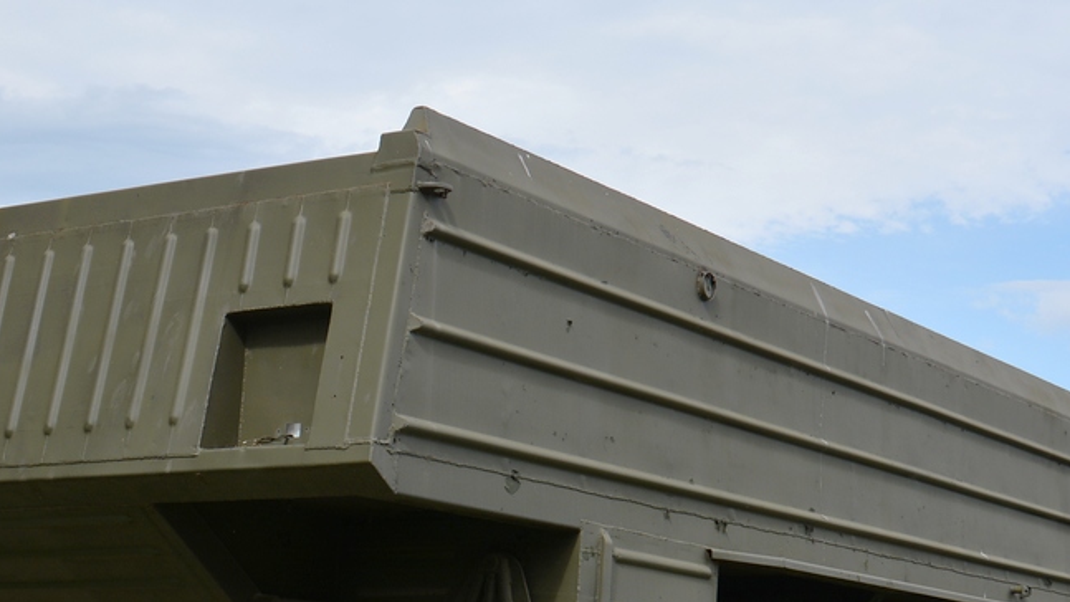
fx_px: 1816
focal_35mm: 64
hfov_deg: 32.8
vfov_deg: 18.7
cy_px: 450
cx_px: 552
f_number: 8
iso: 140
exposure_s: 1/250
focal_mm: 22
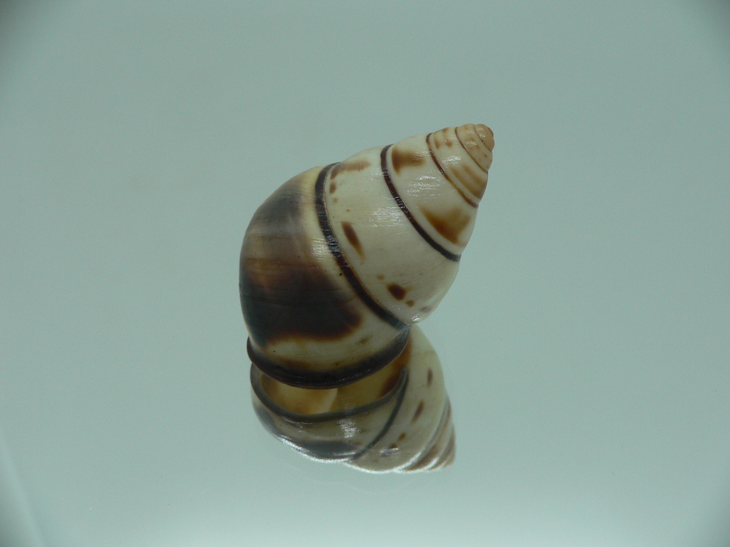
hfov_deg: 52.6
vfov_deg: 40.7
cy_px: 274
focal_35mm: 35
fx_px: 738
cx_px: 365
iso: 100
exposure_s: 1/60
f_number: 2.8
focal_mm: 4.6
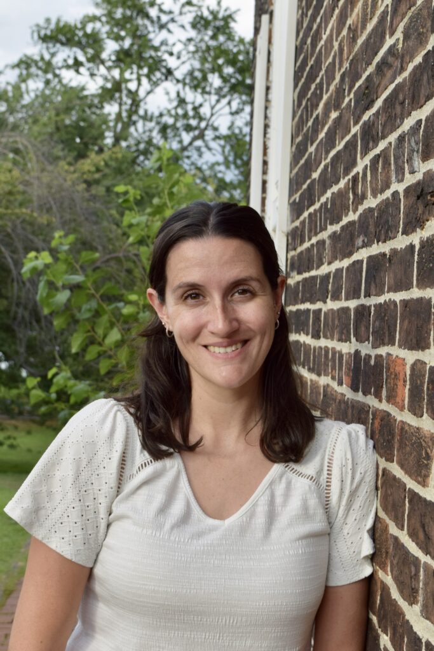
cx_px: 217
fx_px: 949
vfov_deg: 37.8
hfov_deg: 25.8
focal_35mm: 52
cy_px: 326
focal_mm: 35
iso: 360
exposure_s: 1/250
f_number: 8
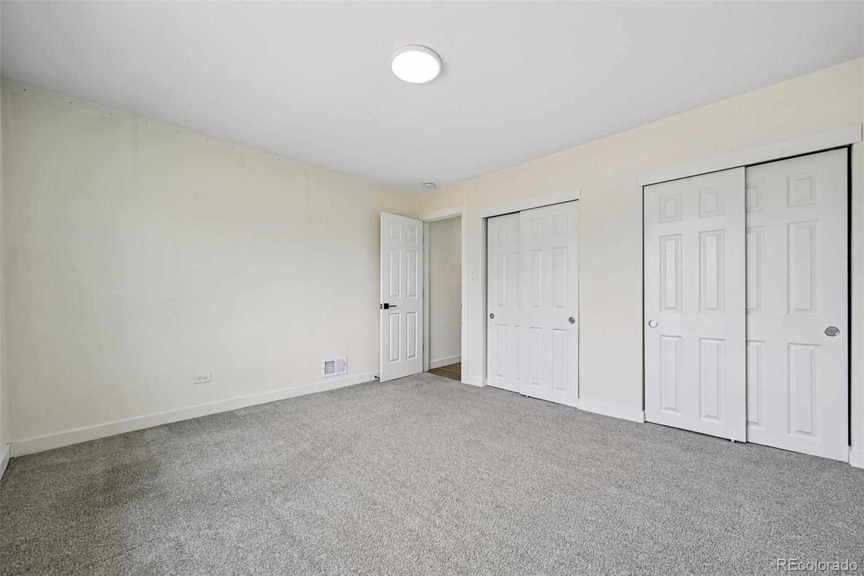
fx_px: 336
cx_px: 432
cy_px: 288
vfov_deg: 81.2
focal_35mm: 14
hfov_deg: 104.3
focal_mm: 14
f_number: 10
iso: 200
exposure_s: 1/15
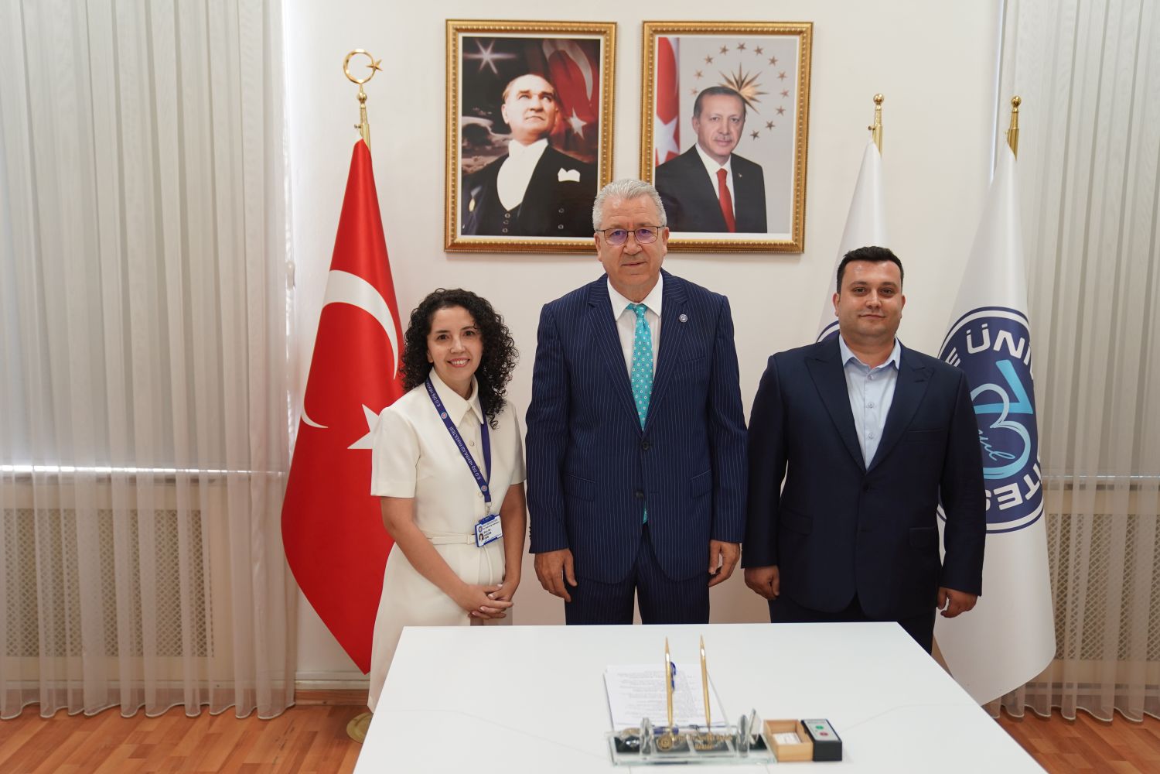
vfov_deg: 38.9
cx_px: 580
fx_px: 1095
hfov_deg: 55.8
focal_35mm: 34
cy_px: 387
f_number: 2.8
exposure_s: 1/100
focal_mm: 34
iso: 800
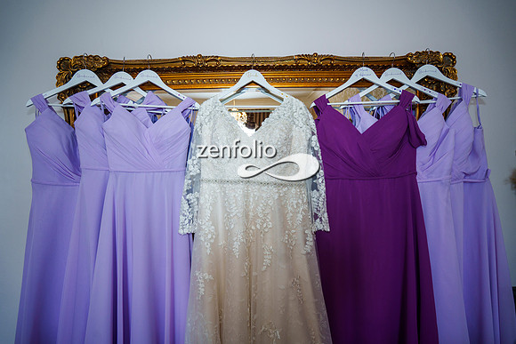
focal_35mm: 16
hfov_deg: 96.7
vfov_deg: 73.8
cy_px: 172
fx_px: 229
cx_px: 258
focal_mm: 16
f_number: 4
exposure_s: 1/100
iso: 800
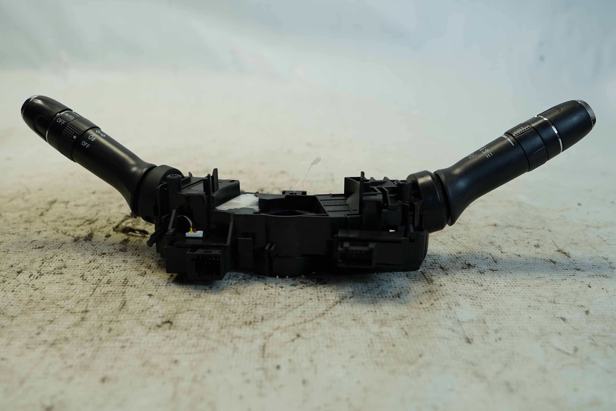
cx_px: 308
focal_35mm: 36
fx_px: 616
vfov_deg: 36.9
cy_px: 206
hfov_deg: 53.1
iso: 400
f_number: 4
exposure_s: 1/160
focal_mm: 24
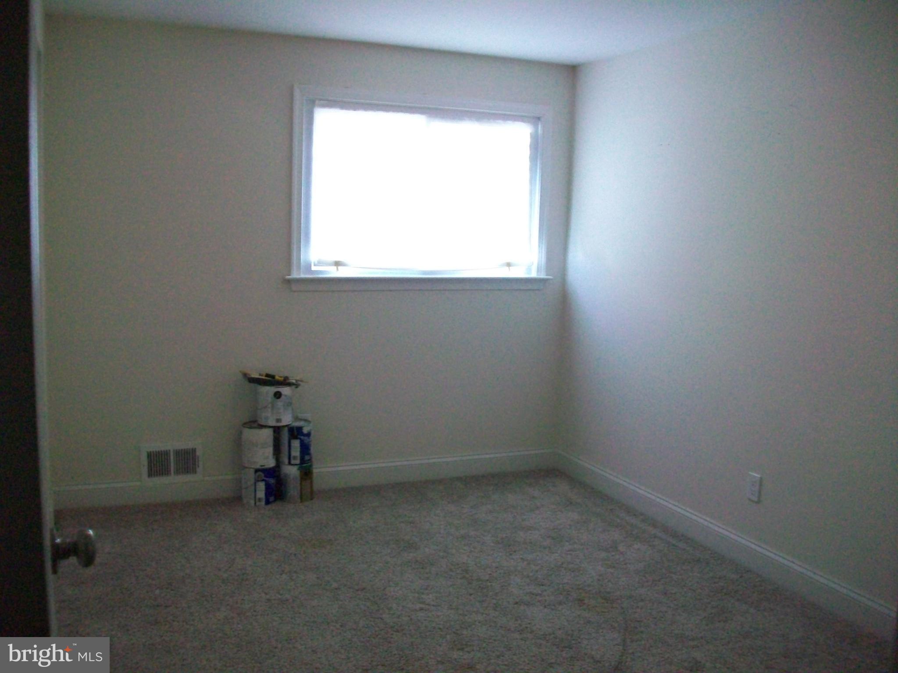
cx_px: 449
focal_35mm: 32
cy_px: 336
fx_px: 830
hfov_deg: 56.8
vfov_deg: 44.2
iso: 364
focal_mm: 5.7
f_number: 2.8
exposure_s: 1/60
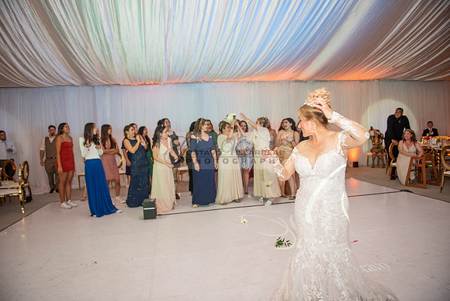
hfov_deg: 73.7
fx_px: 300
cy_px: 150
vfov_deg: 53.2
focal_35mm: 24
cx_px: 225
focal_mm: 24
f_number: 2.8
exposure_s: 1/160
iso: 1000
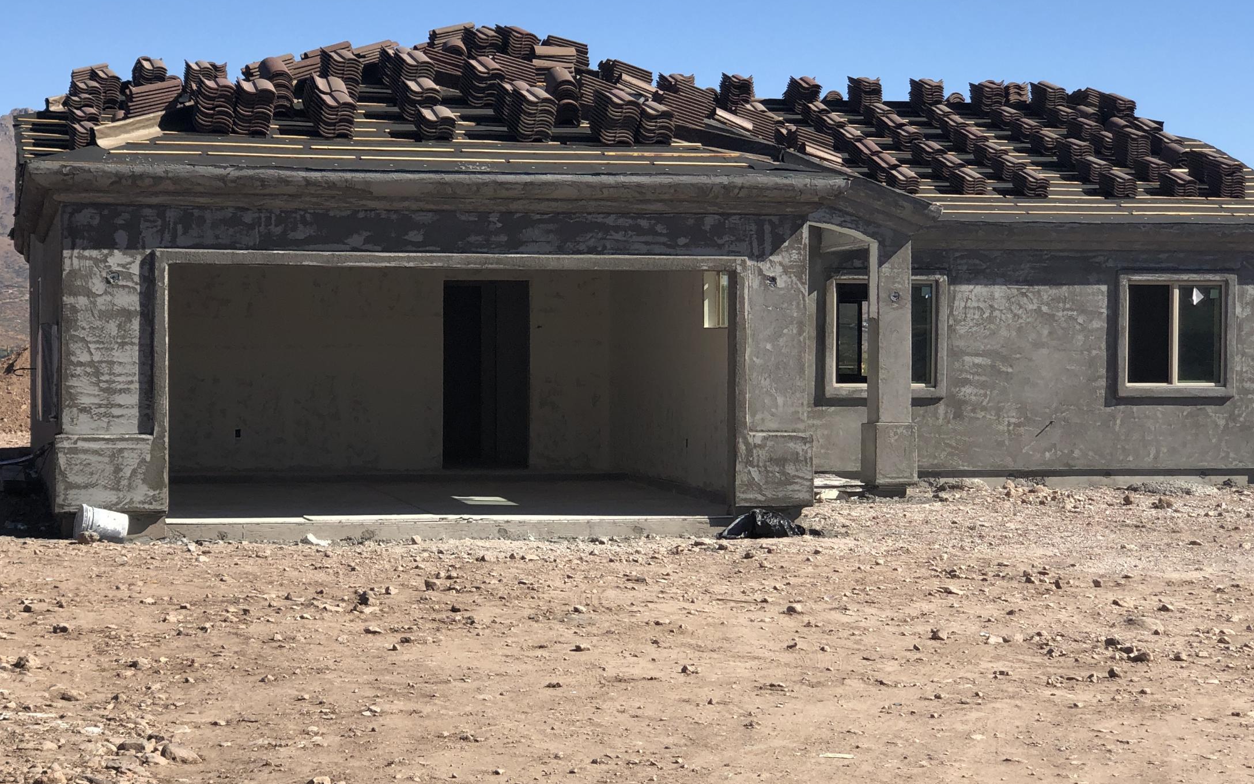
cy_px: 475
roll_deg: +0.3
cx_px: 542
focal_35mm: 76
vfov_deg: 17.1
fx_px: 2597
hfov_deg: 27.1
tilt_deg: -3.0
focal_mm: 6
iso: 16
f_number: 2.4
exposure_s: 1/1171
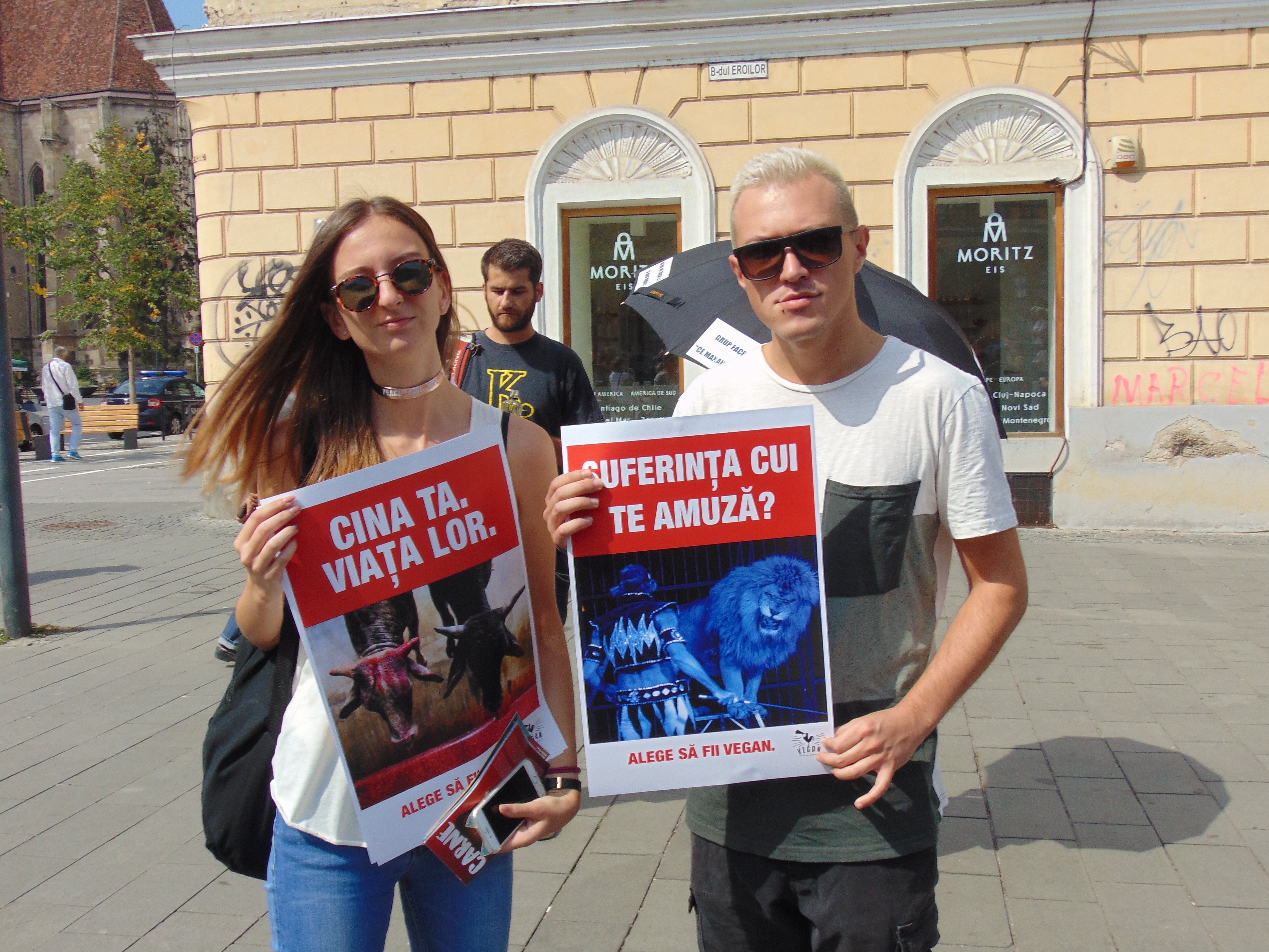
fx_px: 1430
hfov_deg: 47.9
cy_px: 476
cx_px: 634
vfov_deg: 36.8
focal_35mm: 39
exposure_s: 1/250
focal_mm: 6.9
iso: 80
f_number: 8.5
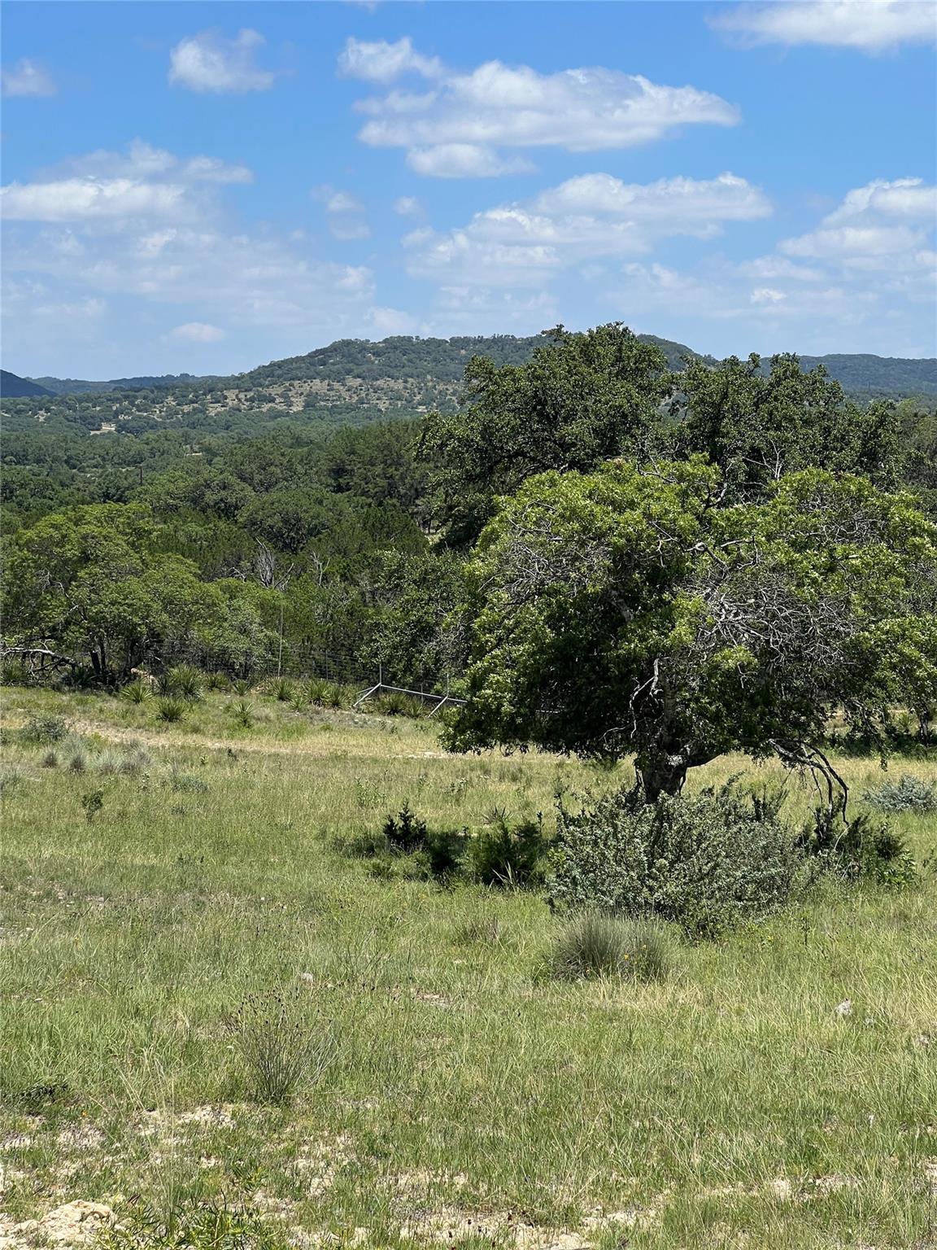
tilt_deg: -2.5
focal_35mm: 77
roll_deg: +1.7
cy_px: 625
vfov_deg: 25.3
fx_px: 2779
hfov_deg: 19.1
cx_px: 468
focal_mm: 9
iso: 32
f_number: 2.8
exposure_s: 1/935
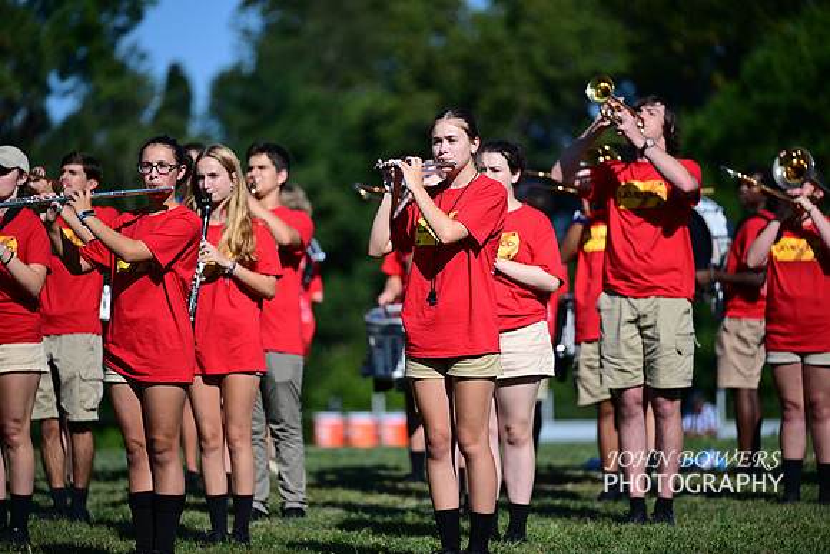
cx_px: 415
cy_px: 277
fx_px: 4612
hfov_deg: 10.3
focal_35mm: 200
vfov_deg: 6.9
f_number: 2.8
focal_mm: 200
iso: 80
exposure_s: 1/1600
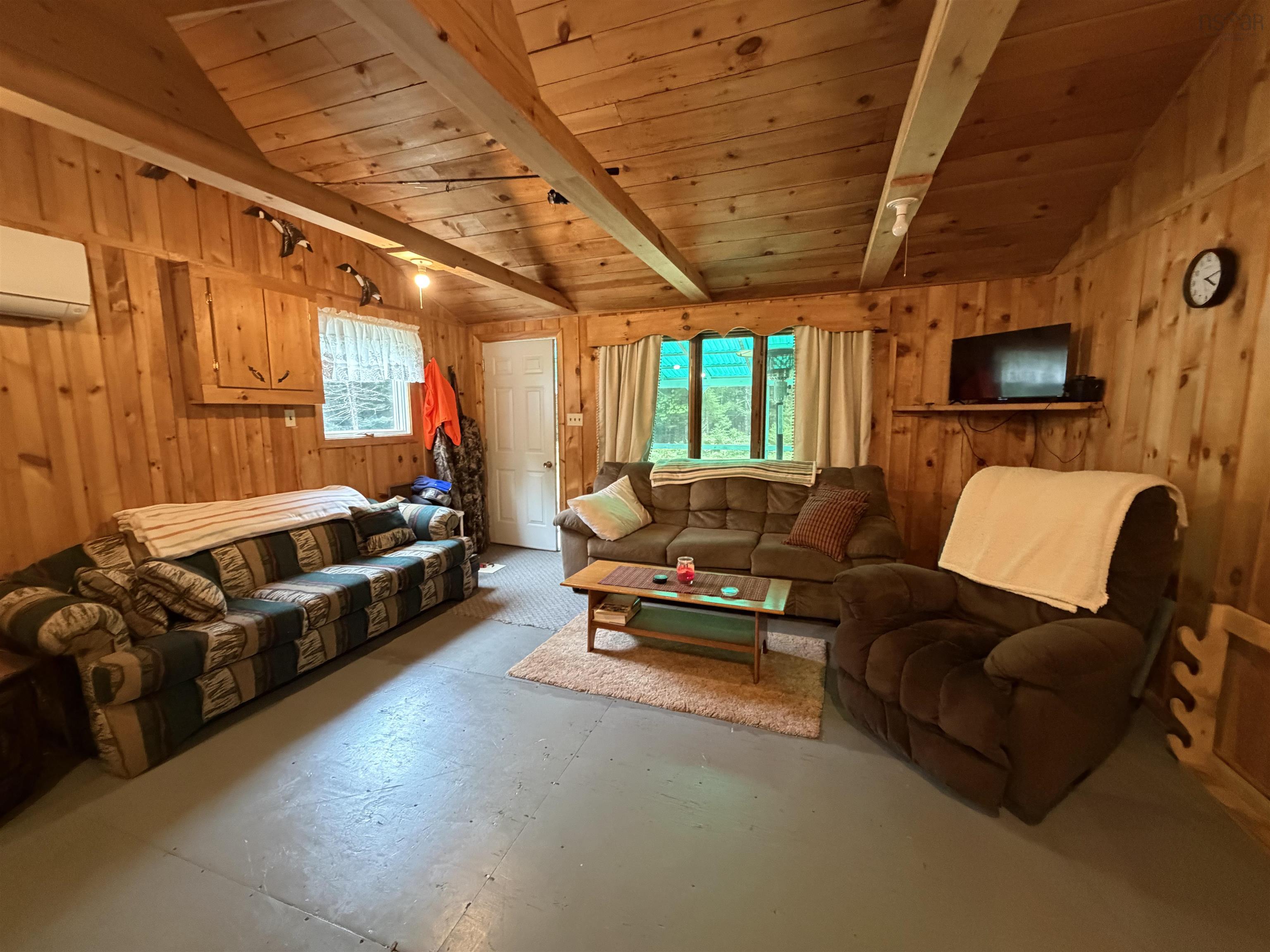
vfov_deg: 85.7
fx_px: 514
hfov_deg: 102.1
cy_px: 476
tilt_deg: -3.9
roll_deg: +0.3
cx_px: 635
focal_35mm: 14
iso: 800
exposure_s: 1/60
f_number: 2.2
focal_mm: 2.22
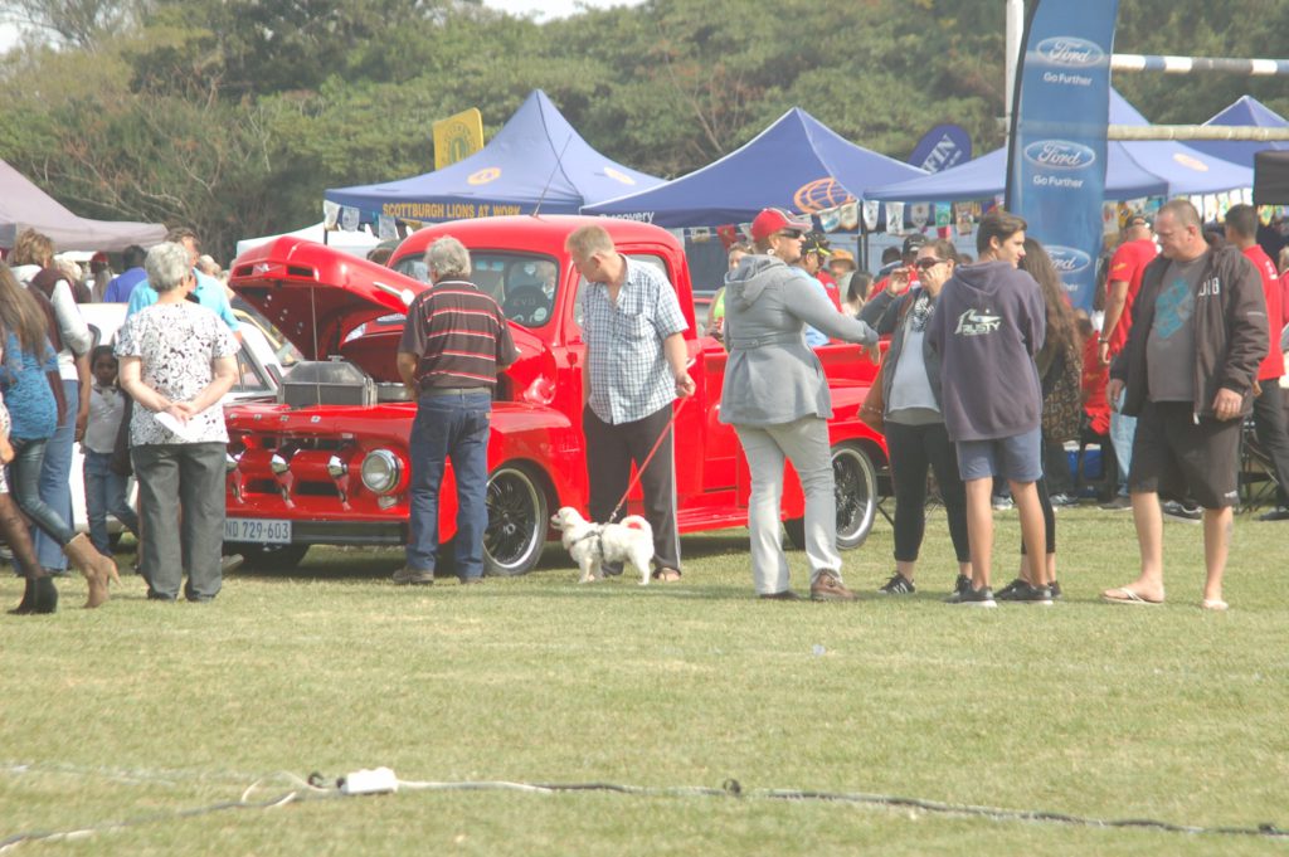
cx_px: 644
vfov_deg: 8.7
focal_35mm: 158
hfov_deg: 13.1
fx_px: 5635
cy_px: 428
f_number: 5.6
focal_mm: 105
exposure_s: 1/500
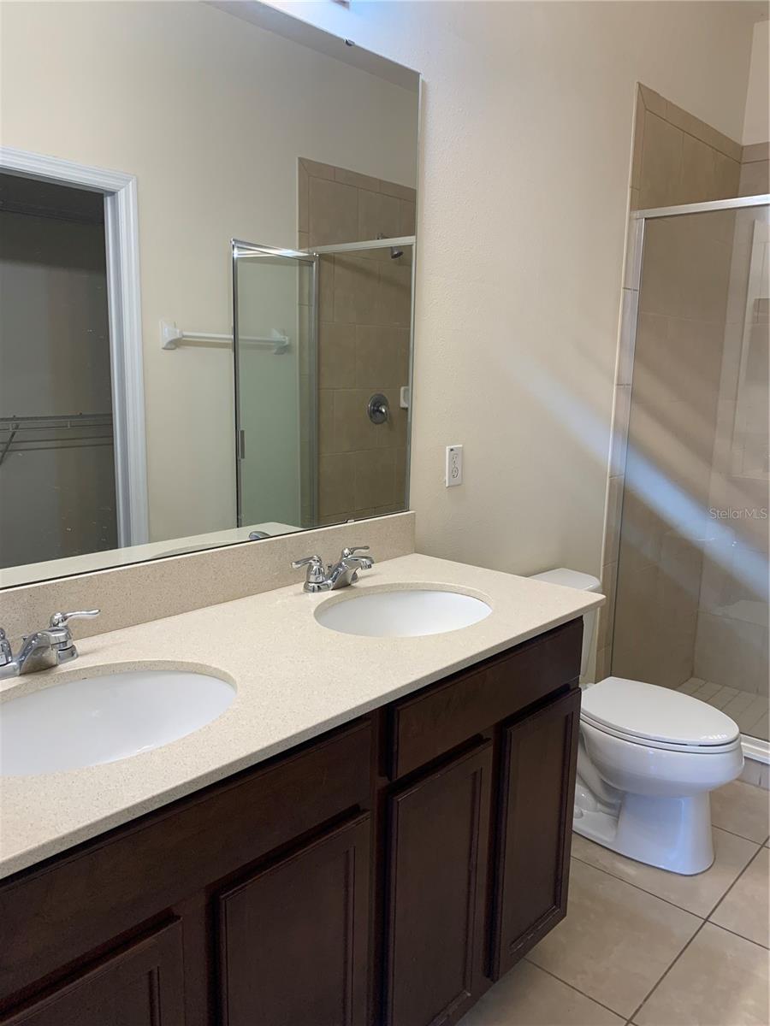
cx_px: 385
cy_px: 513
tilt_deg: -10.0
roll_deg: -1.2
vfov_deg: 67.3
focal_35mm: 26
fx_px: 771
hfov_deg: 53.1
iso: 100
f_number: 1.8
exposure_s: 1/76
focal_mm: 4.25
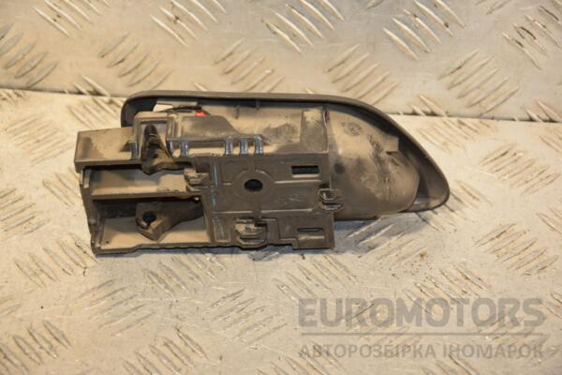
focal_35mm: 120
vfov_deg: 11.4
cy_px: 188
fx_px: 1873
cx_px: 281
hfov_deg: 17.1
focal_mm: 80
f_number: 5.6
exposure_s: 1/200
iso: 800
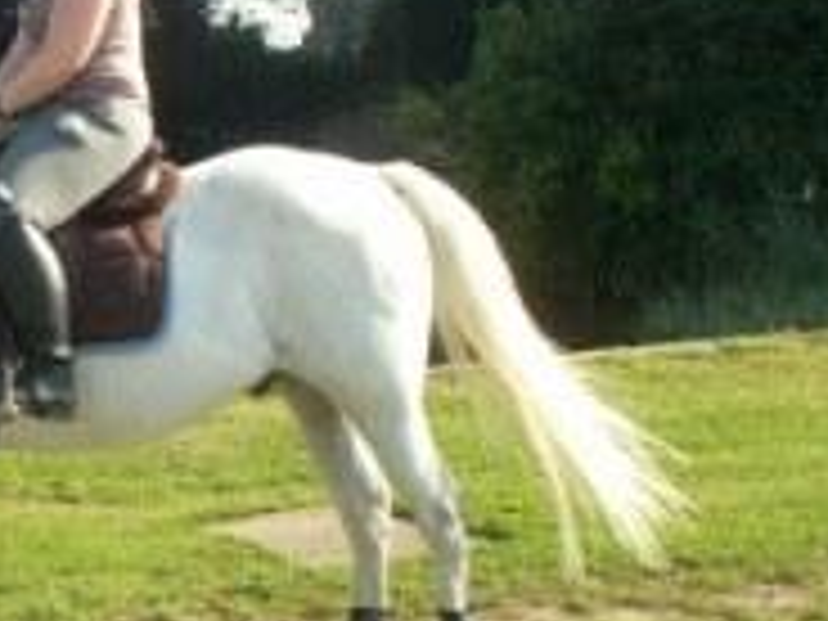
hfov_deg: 21.1
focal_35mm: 90
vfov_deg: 16.4
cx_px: 18
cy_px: 261
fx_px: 2153
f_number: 7.1
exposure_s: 1/100
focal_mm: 7.7
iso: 50
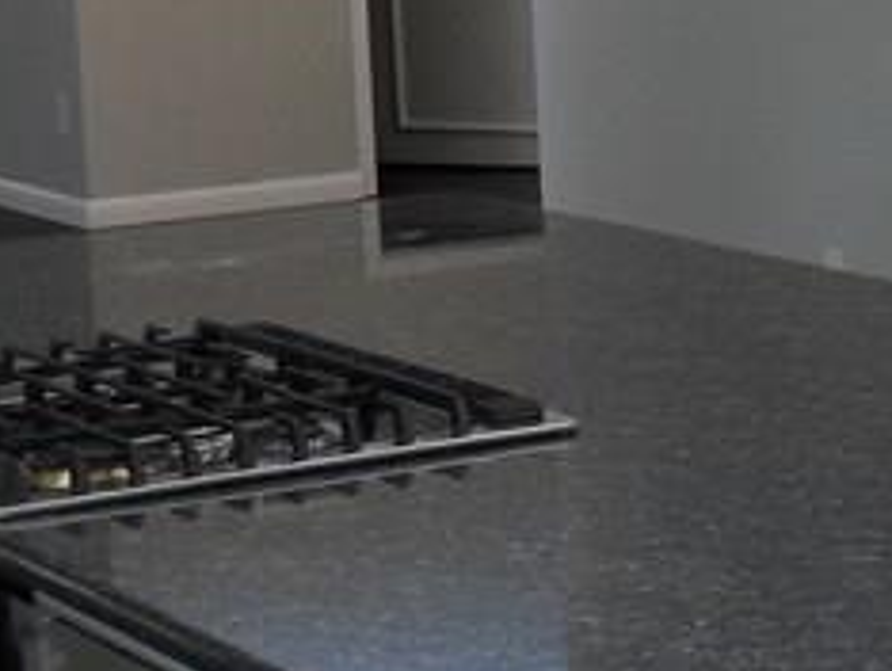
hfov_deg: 12.3
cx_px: 1300
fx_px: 3947
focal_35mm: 153
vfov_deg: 9.7
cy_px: 42
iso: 100
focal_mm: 6.2
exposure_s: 1/45
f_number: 2.8
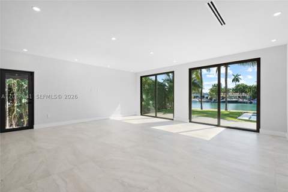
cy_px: 96
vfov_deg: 73.6
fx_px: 128
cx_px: 144
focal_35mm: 16
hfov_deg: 96.8
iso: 200
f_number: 16
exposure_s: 1/6
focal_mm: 16
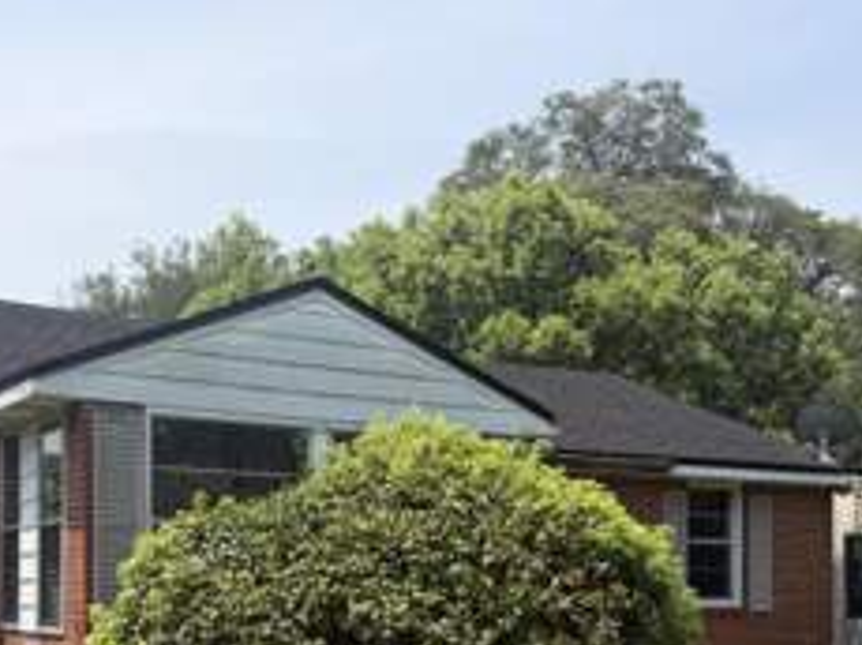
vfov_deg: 27.8
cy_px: 602
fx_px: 1244
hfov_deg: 38.2
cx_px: 386
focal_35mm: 50
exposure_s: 1/3279
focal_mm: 6.76
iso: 80
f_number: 1.78
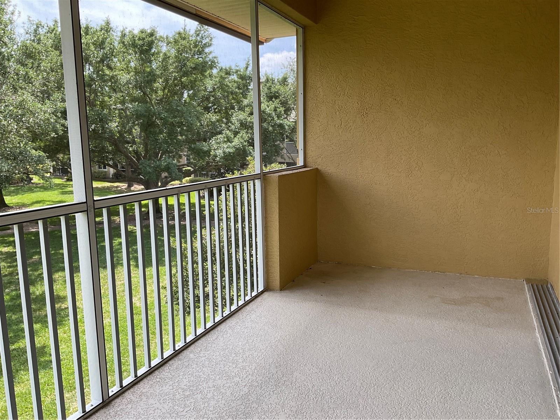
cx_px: 280
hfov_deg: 61.7
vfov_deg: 48.2
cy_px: 210
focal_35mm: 29
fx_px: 469
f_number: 1.8
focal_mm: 3
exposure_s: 1/242
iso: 16
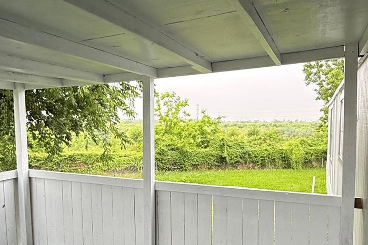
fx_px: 327
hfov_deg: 58.6
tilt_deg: -4.3
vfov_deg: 40.9
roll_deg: -0.7
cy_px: 151
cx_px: 170
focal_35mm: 32
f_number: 2.2
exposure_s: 1/161
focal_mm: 2.22
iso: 64
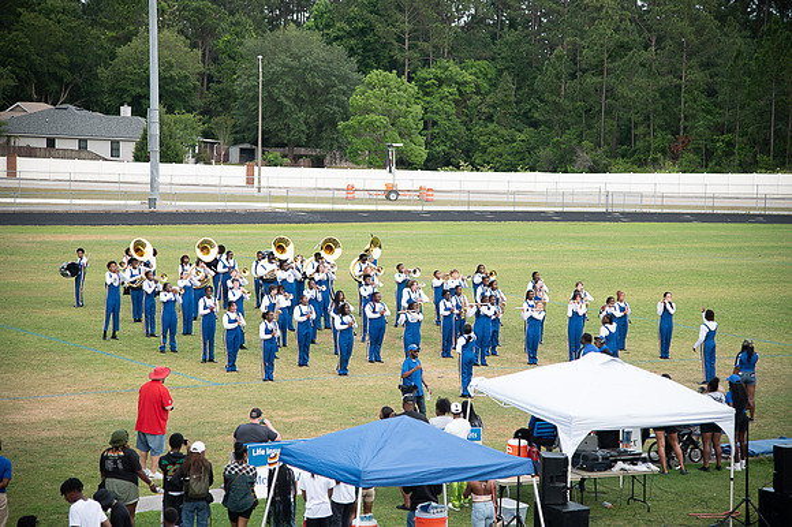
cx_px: 396
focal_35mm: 98
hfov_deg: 20.8
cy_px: 264
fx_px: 2155
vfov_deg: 13.9
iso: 400
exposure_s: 1/200
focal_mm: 98
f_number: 4
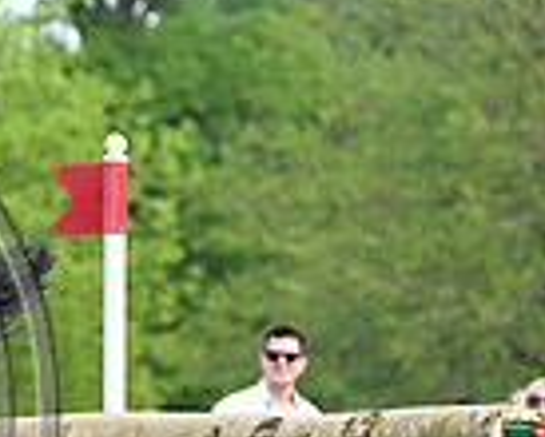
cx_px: -398
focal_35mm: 774
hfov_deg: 2.5
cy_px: 360
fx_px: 12502
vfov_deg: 2.0
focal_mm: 195
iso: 640
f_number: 5
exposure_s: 1/1250
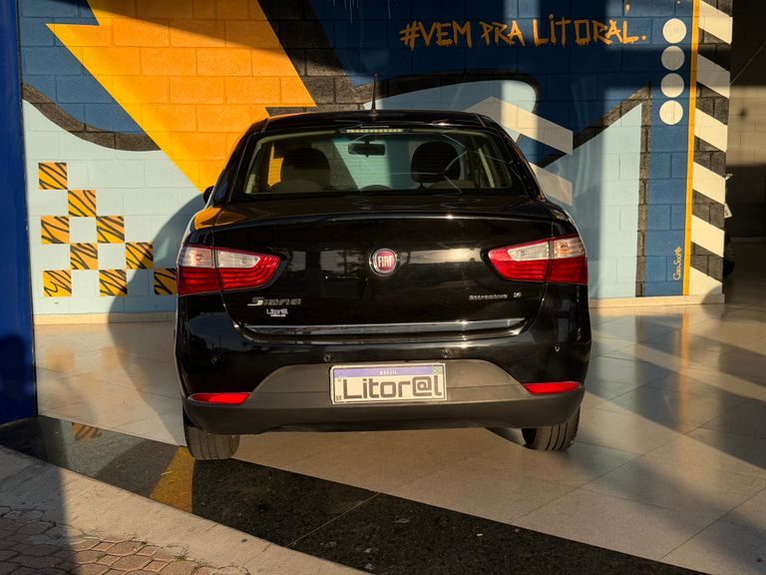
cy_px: 288
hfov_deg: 39.7
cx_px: 383
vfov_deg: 30.3
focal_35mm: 48
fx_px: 1062
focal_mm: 6.76
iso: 100
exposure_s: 1/3534
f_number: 1.78
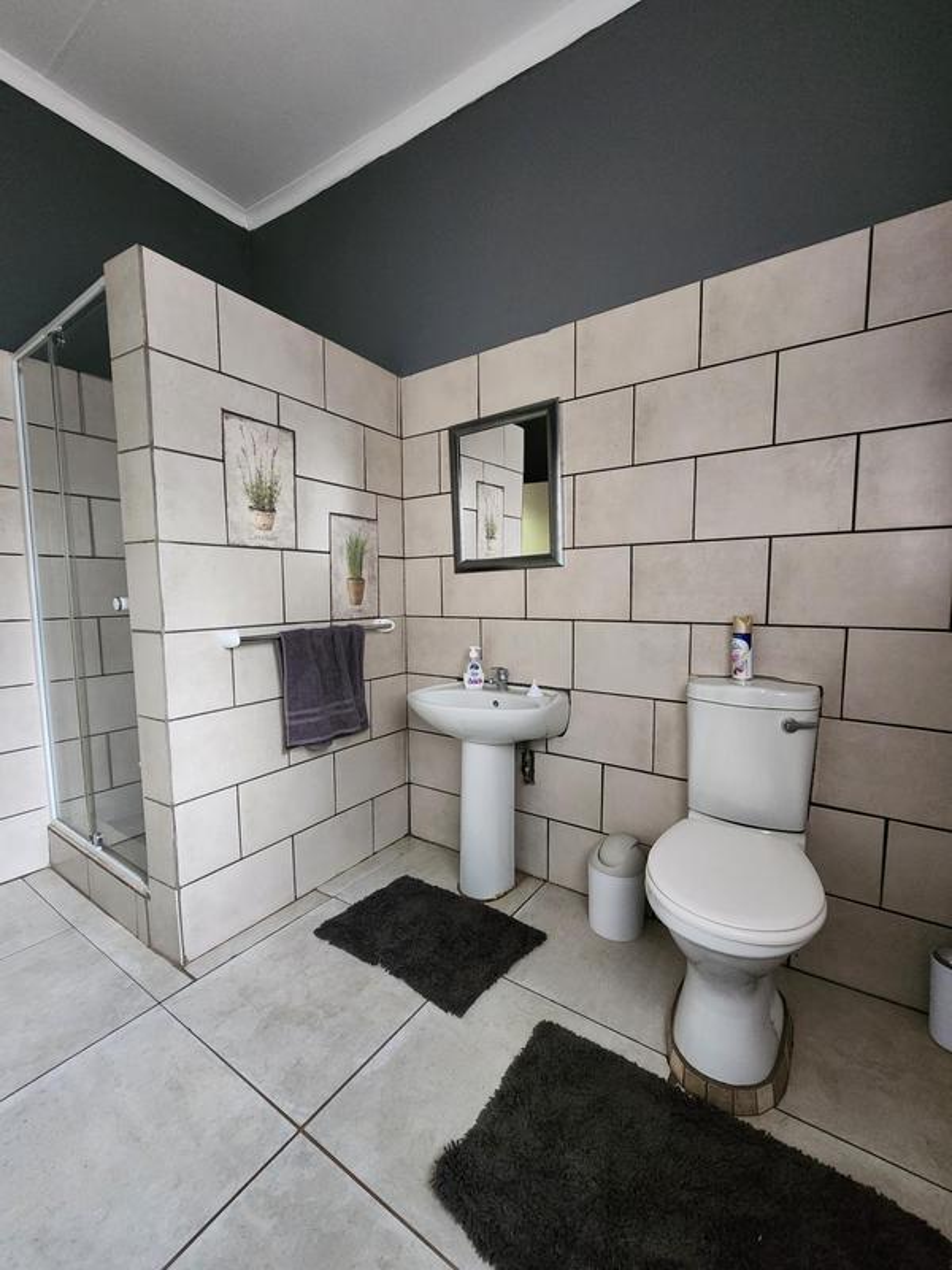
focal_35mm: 13
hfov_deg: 89.9
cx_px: 476
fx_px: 477
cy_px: 635
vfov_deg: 106.2
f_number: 2.2
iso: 800
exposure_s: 1/33.3
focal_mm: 2.2
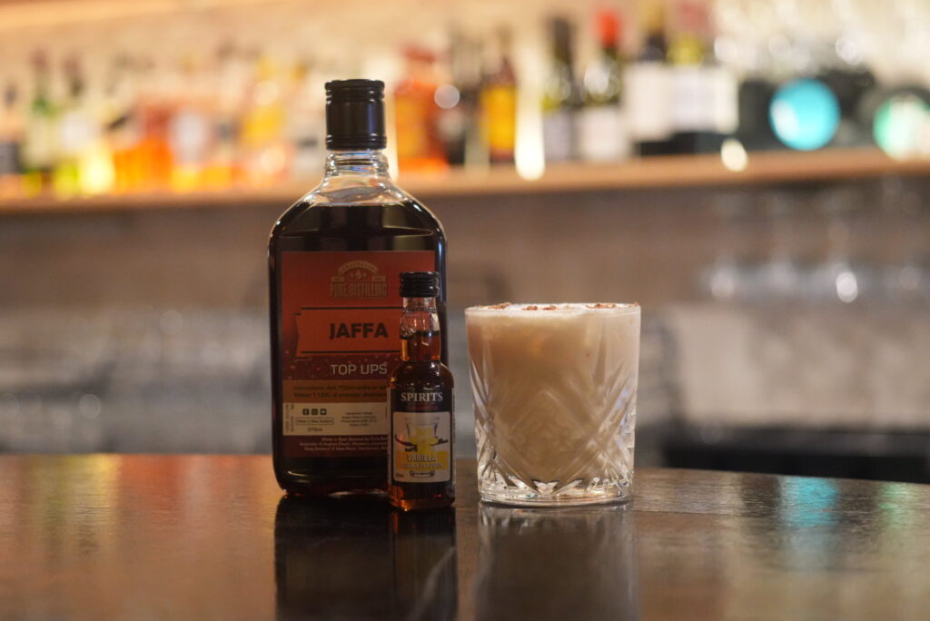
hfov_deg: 33.4
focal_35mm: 60
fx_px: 1551
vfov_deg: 22.7
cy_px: 310
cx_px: 465
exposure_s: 1/160
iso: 5000
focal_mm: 40
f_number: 2.5
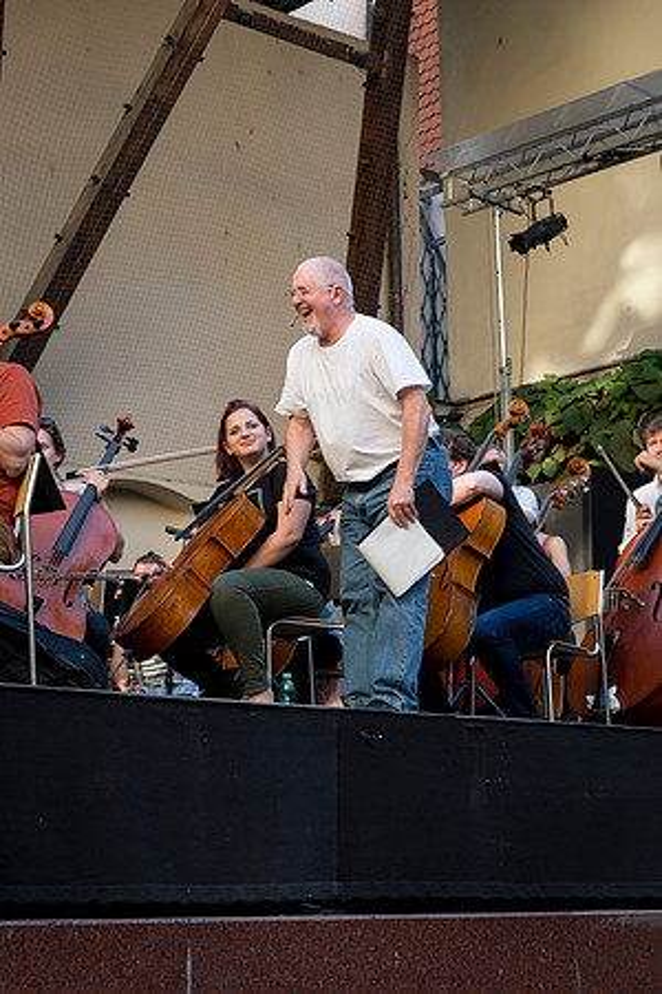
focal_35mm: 75
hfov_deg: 18.2
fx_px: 2069
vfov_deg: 27.0
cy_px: 497
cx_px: 331
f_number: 5.6
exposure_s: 1/250
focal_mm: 50
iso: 500
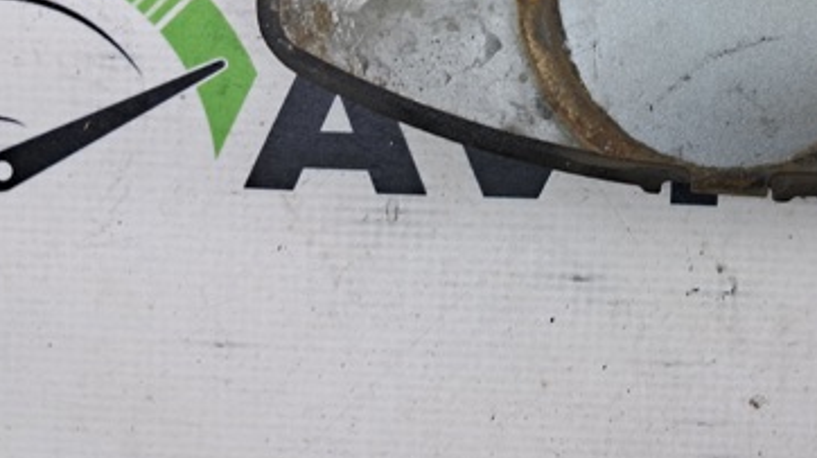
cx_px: 661
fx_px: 1126
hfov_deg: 38.3
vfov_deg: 22.2
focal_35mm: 52
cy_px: 3
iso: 50
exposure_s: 1/60
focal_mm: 4
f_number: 1.8
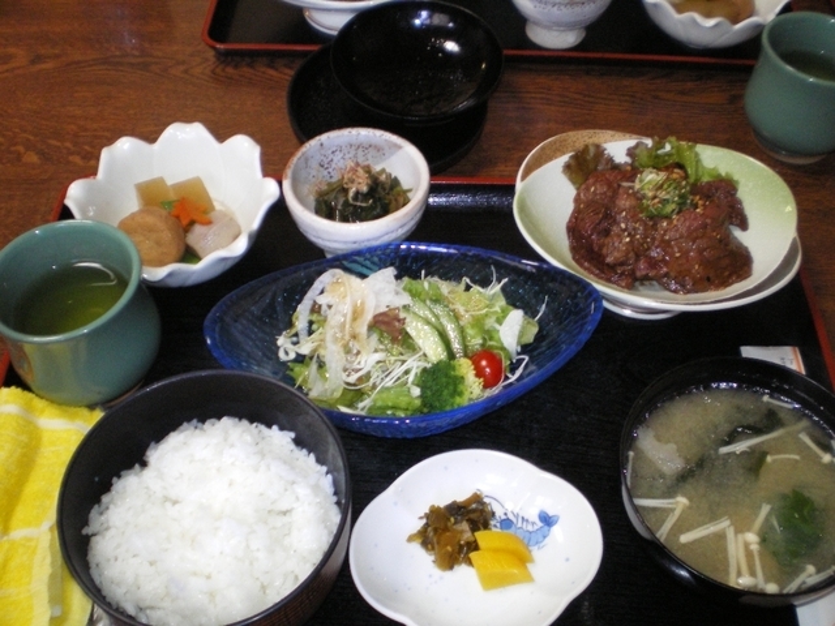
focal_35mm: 38
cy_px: 313
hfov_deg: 49.0
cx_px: 418
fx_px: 917
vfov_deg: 37.7
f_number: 3.1
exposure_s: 1/30
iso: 400
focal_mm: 6.3
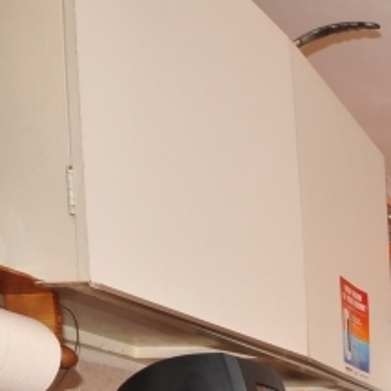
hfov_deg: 19.4
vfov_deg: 23.5
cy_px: 557
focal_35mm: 61
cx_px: 738
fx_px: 780
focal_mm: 10
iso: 200
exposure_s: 2
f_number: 8
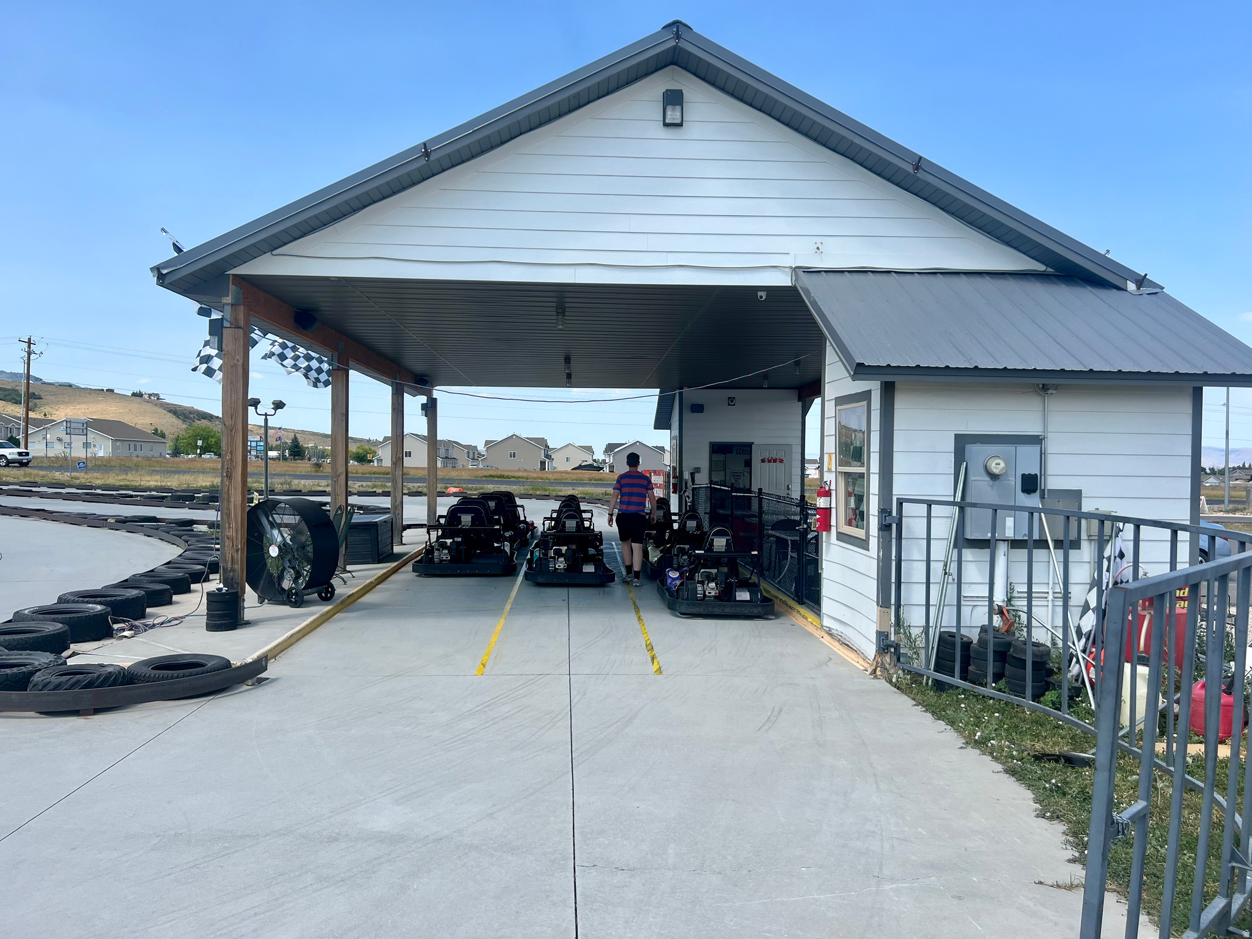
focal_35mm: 26
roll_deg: -1.0
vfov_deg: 53.1
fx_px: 940
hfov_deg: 67.3
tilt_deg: -1.5
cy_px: 470
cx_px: 626
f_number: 1.5
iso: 50
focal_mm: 5.7
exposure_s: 1/3571
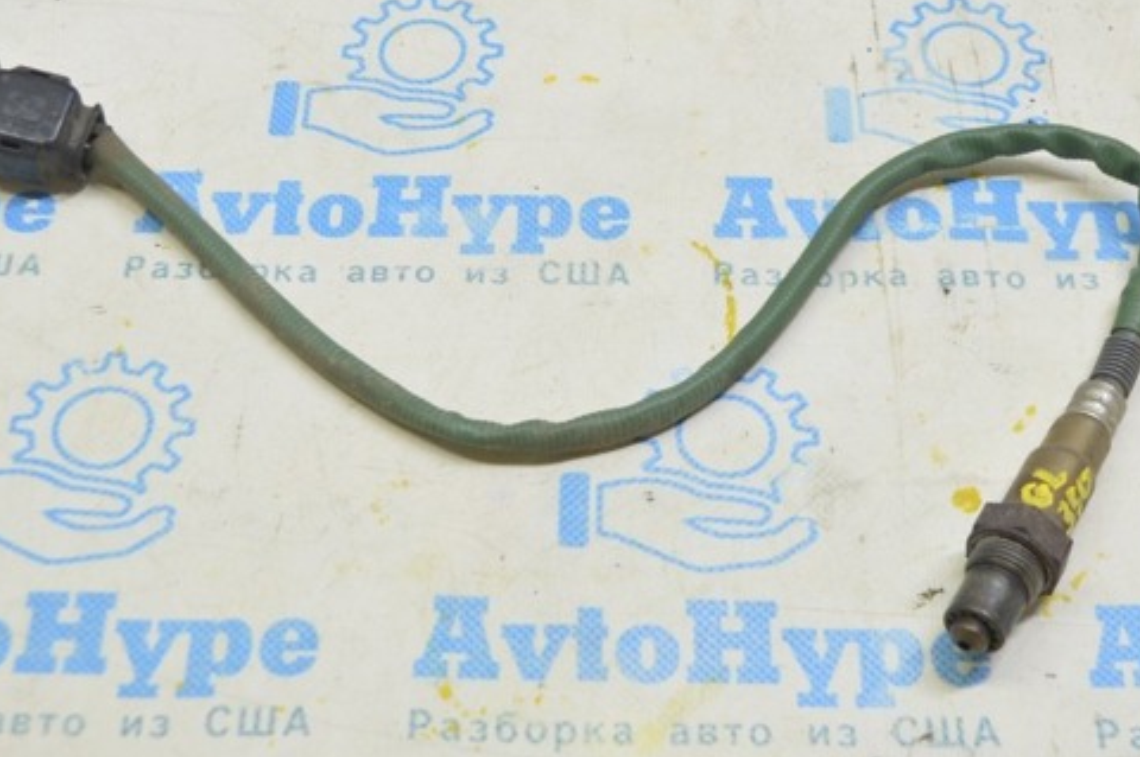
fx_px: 2025
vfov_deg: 21.2
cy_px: 298
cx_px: 563
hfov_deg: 31.4
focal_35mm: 64
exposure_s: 1/20
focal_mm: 32
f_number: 5.6
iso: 400
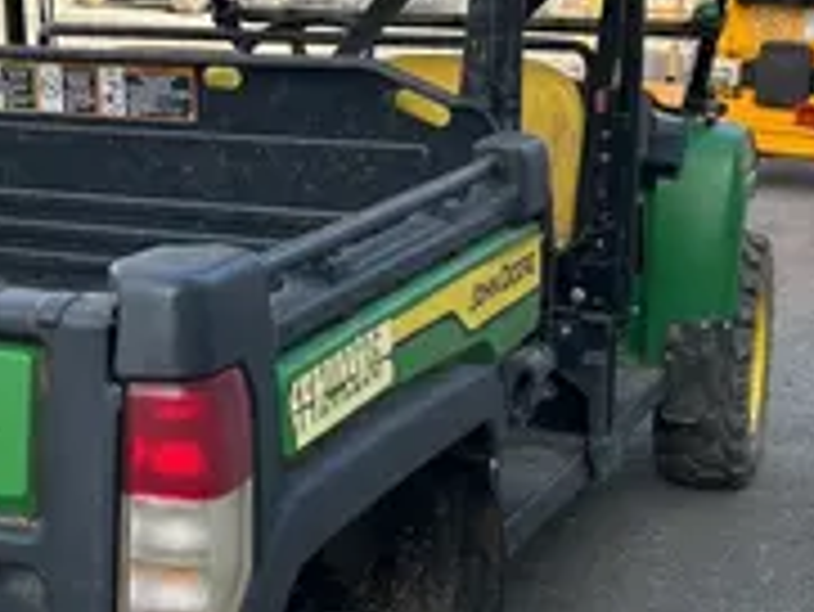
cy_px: 322
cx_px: 139
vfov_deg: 18.7
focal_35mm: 79
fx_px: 1859
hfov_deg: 24.2
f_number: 1.5
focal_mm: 5.7
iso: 50
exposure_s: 1/1183
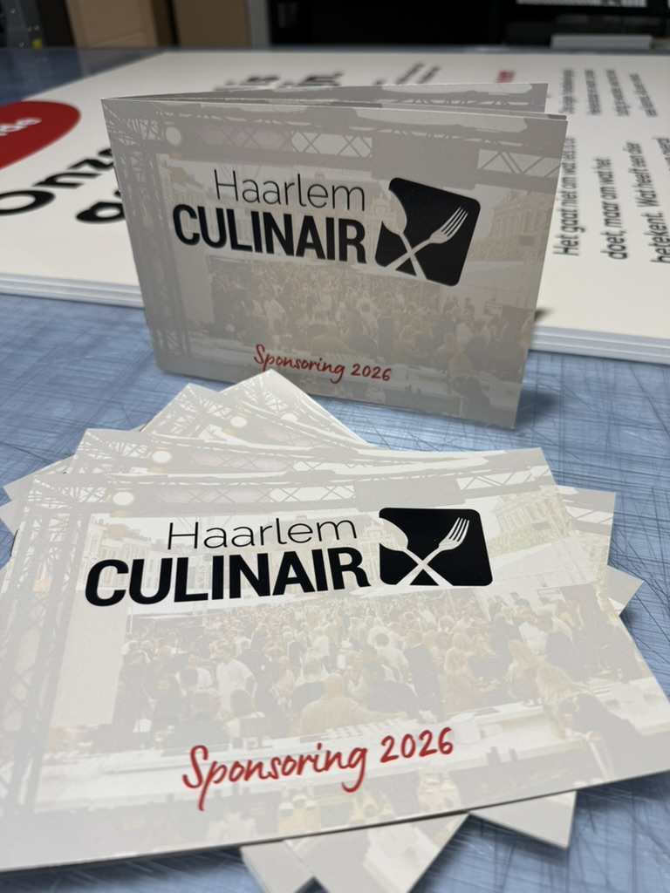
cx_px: 335
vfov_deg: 71.6
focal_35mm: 24
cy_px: 446
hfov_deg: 56.8
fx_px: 619
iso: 64
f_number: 1.78
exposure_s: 1/159
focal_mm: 6.76
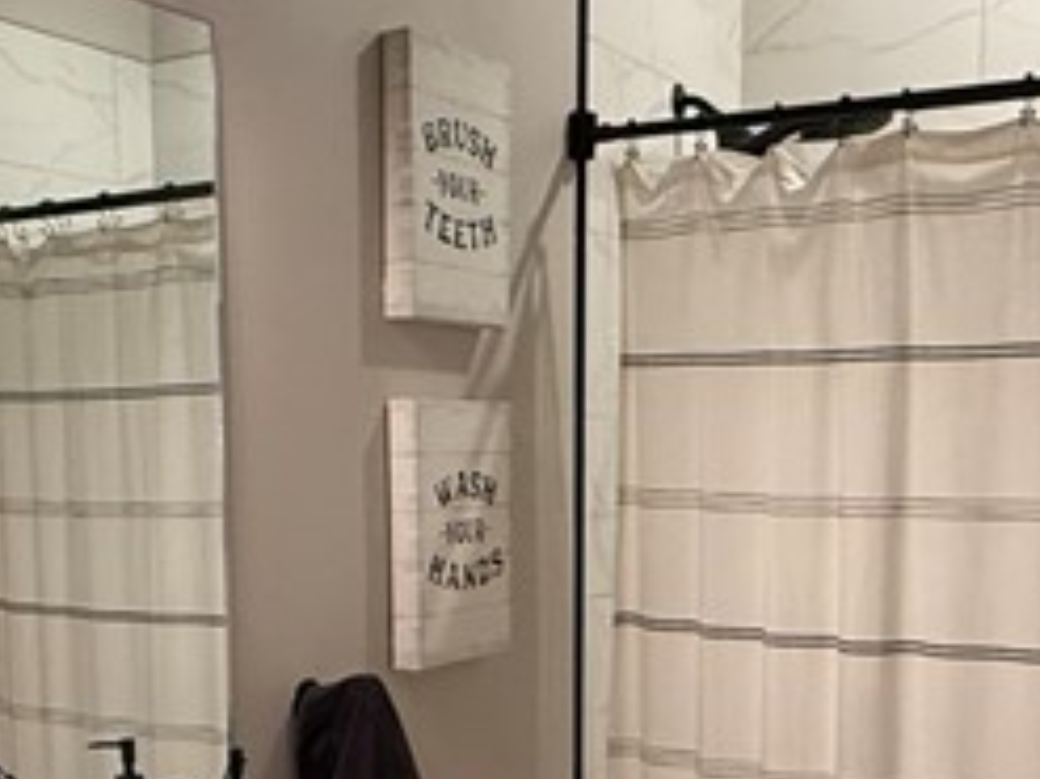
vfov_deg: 24.5
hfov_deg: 33.0
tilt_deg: -7.6
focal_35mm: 58
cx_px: 358
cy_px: 695
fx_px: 1742
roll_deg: +0.0
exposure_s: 1/120
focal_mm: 2.22
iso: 320
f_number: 2.2
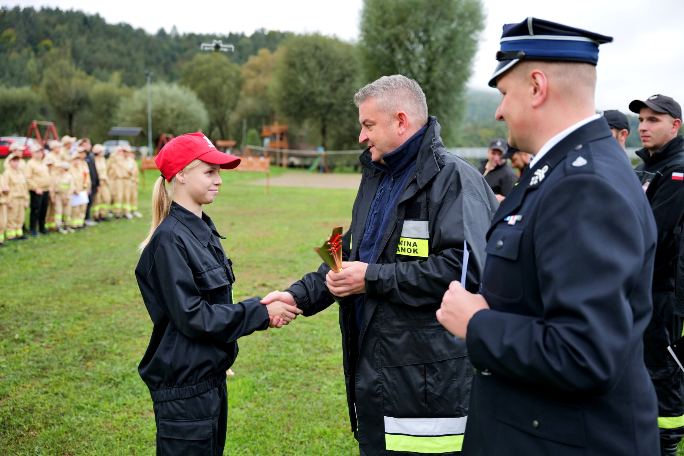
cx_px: 342
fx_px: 722
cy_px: 228
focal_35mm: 38
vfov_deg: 35.1
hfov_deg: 50.7
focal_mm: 38
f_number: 2.8
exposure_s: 1/60
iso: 250
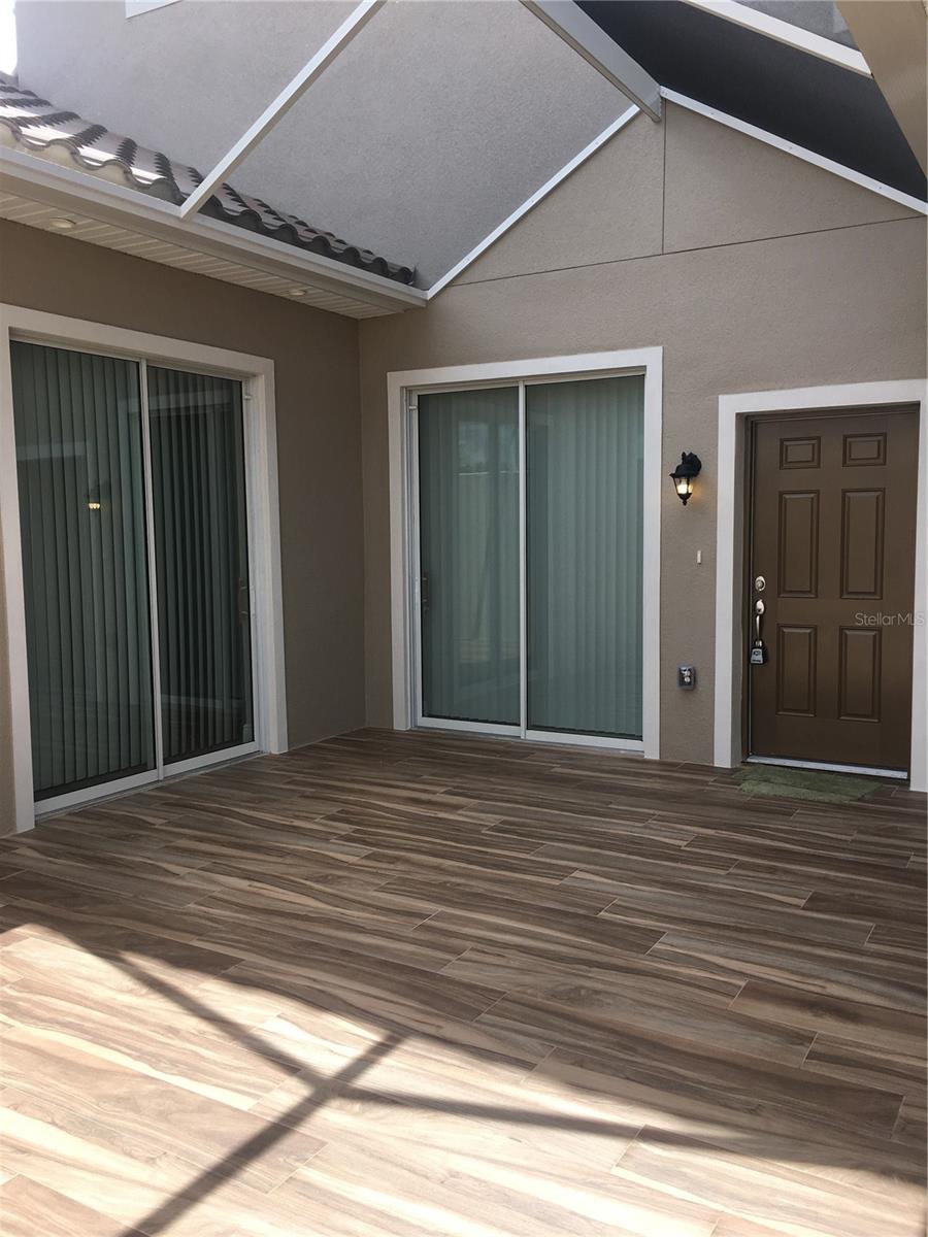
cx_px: 464
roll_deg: +0.6
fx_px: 1037
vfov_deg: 61.7
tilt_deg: -4.9
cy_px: 618
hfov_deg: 48.2
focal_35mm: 29
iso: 25
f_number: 2.2
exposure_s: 1/375
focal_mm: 4.15
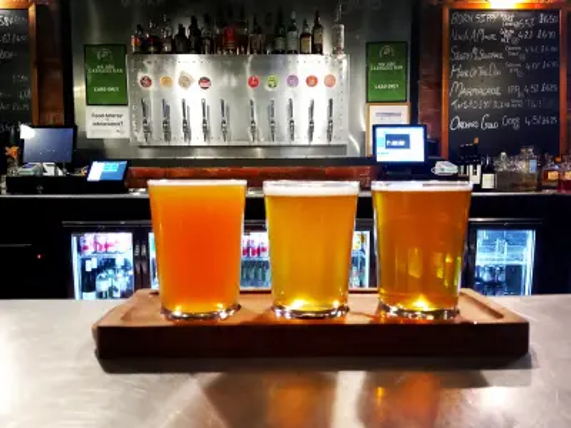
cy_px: 214
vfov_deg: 49.7
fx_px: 462
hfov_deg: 63.4
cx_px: 286
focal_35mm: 28
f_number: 2
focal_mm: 3.54
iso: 787
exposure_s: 1/20
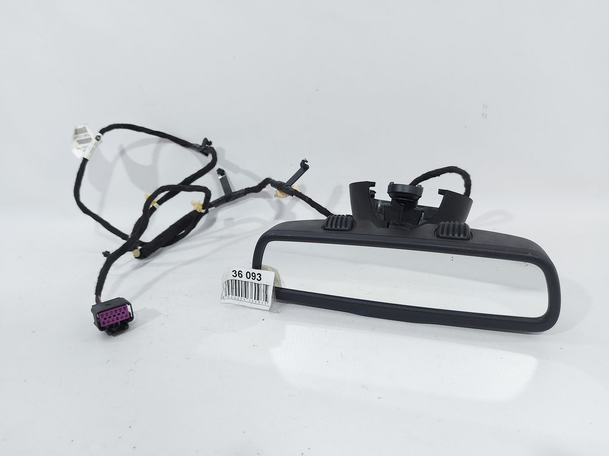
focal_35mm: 24
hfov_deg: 71.6
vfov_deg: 56.8
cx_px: 304
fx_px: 422
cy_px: 228
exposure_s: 1/50
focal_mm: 5.23
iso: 50
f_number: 1.8
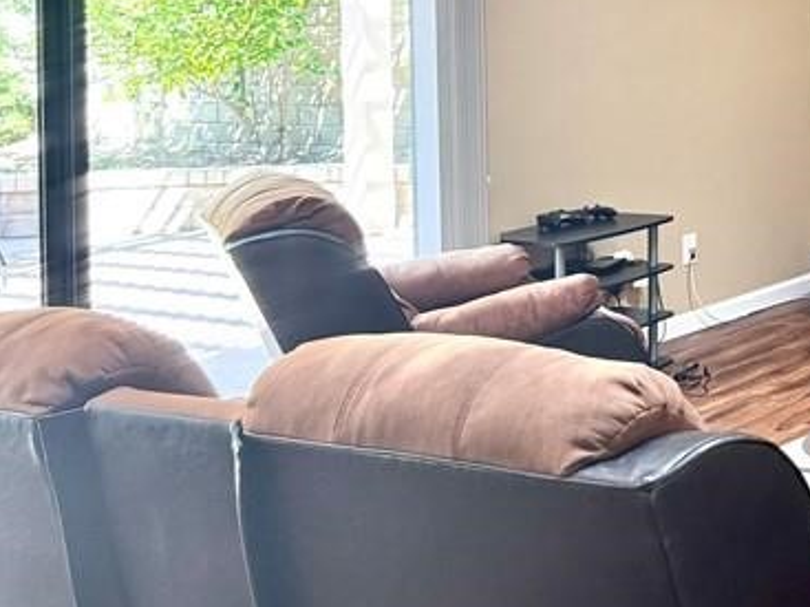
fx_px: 1567
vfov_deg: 20.9
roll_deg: +2.6
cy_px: -57
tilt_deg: +0.2
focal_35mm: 67
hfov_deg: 24.7
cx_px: 1090
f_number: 1.78
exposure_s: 1/120
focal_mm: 6.76
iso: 160
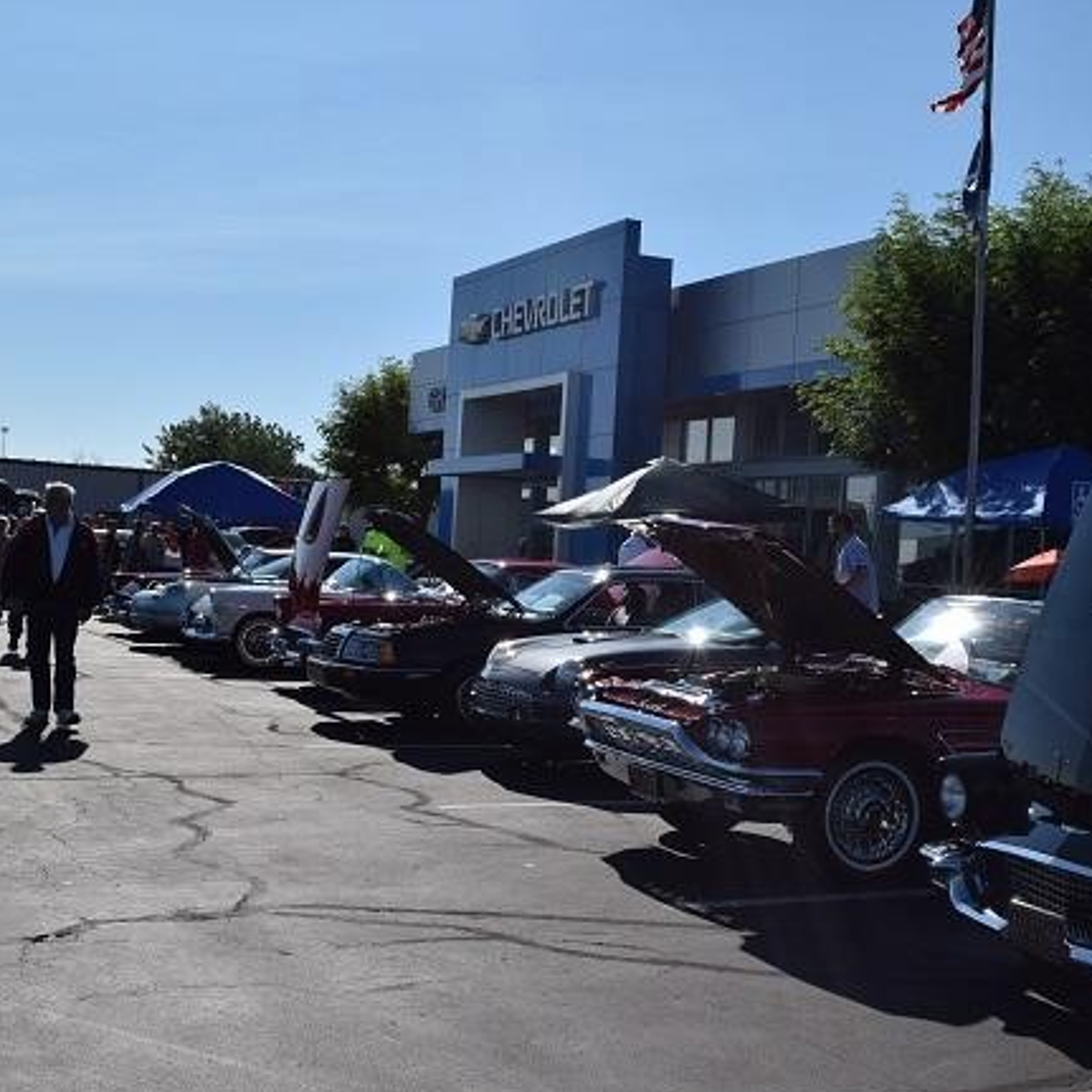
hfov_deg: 32.9
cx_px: 659
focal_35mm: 52
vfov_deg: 33.0
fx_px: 1845
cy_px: 580
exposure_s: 1/640
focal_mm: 25
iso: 200
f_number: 13
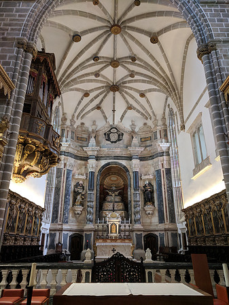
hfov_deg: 53.0
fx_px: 230
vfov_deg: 67.3
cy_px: 152
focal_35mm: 26
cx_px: 114
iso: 588
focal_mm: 4.67
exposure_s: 1/33.3
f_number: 2
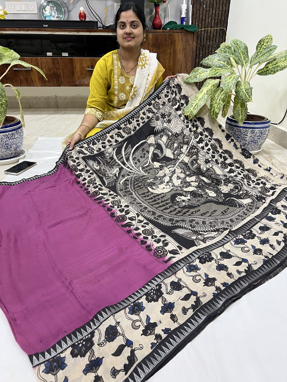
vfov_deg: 67.3
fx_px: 287
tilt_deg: -26.2
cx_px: 144
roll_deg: -0.3
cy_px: 191
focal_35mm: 26
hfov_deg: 53.1
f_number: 1.5
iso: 100
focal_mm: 5.7
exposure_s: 1/50
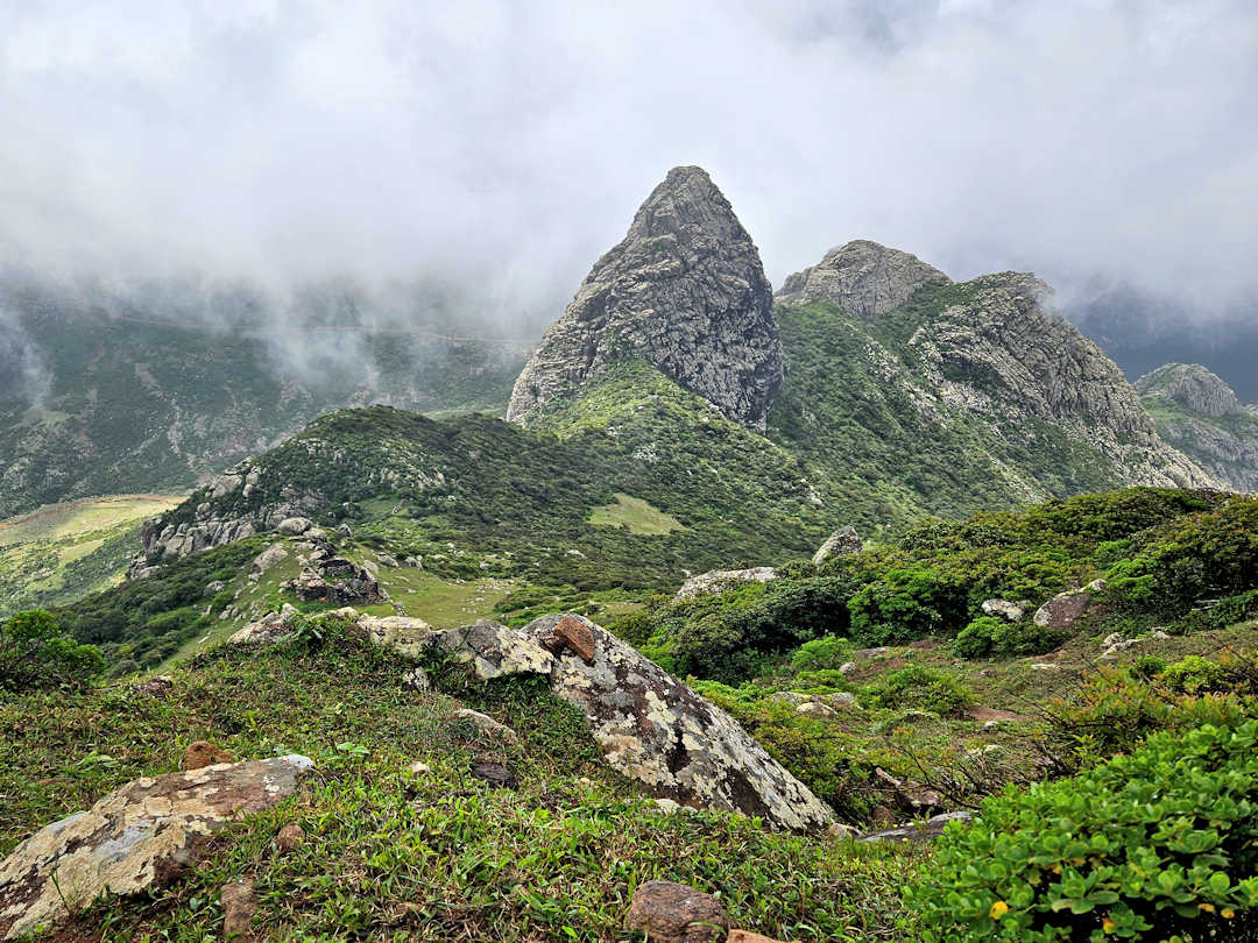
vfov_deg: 58.9
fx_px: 836
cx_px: 629
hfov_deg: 73.9
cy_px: 472
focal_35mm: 23
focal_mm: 5.4
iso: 25
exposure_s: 1/2410
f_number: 1.8
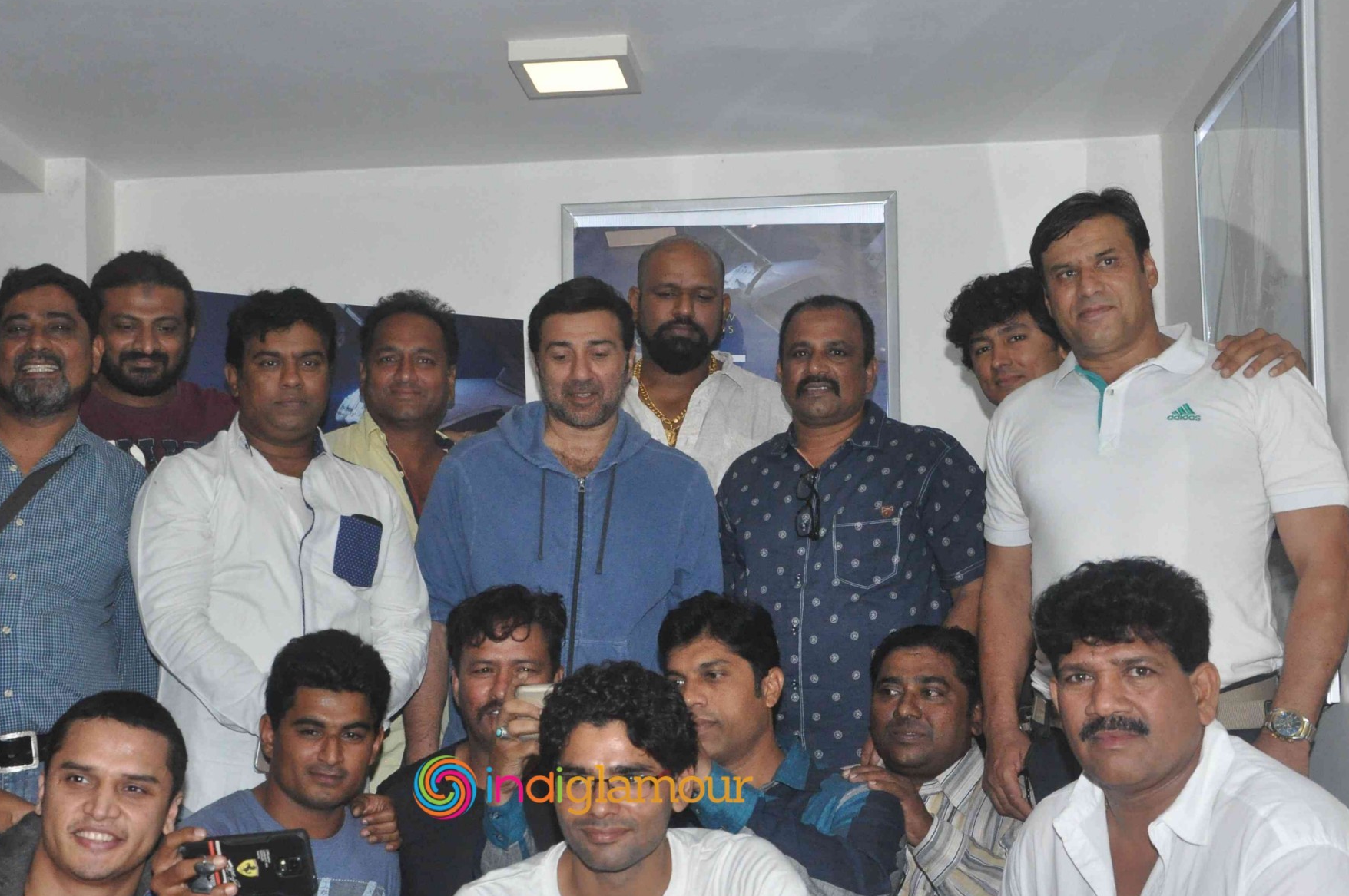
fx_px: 2021
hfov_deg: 36.8
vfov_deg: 24.9
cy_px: 558
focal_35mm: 54
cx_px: 582
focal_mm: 28
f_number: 10
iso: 1600
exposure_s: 1/200
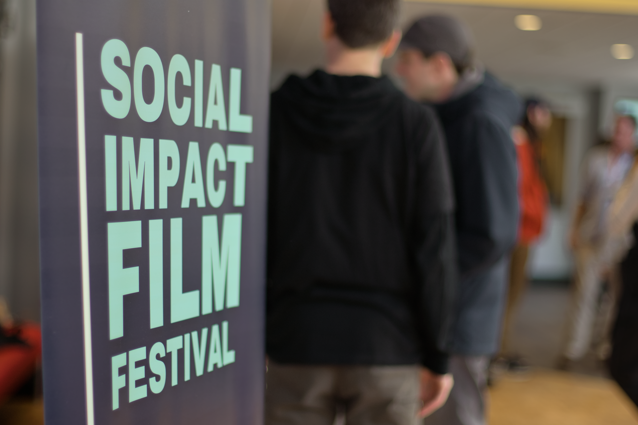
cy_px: 212
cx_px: 319
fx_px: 1329
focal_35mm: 75
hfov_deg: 27.0
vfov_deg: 18.2
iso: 100
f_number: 1.4
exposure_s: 1/200
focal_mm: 50
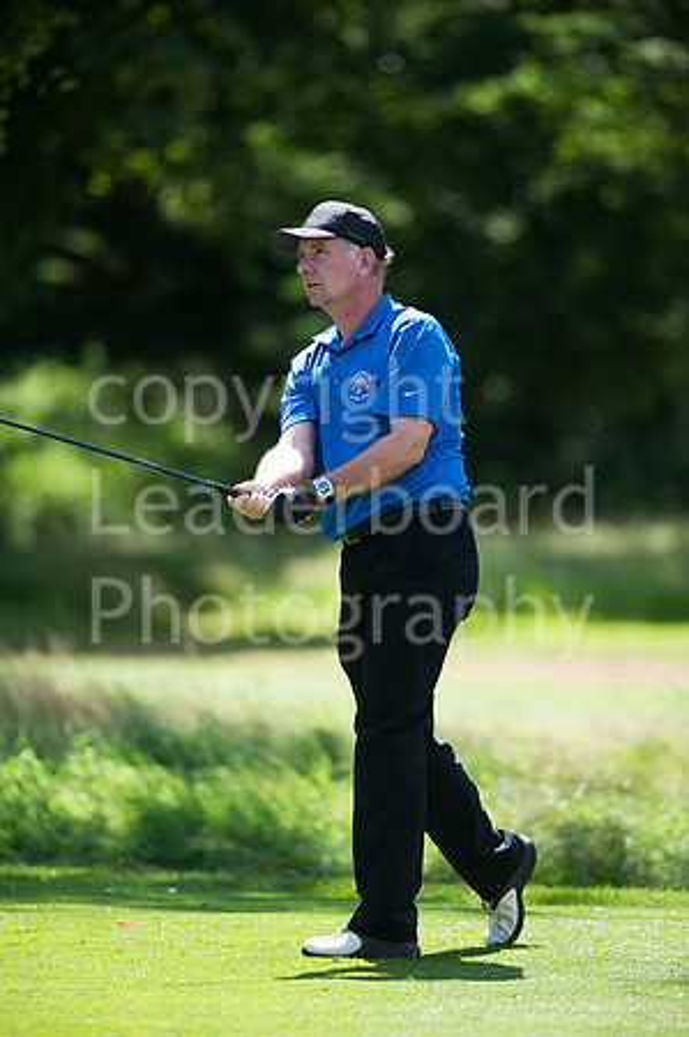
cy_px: 518
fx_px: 8632
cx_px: 344
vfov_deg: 6.9
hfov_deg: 4.6
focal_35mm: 300
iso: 320
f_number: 4.5
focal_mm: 300
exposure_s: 1/800
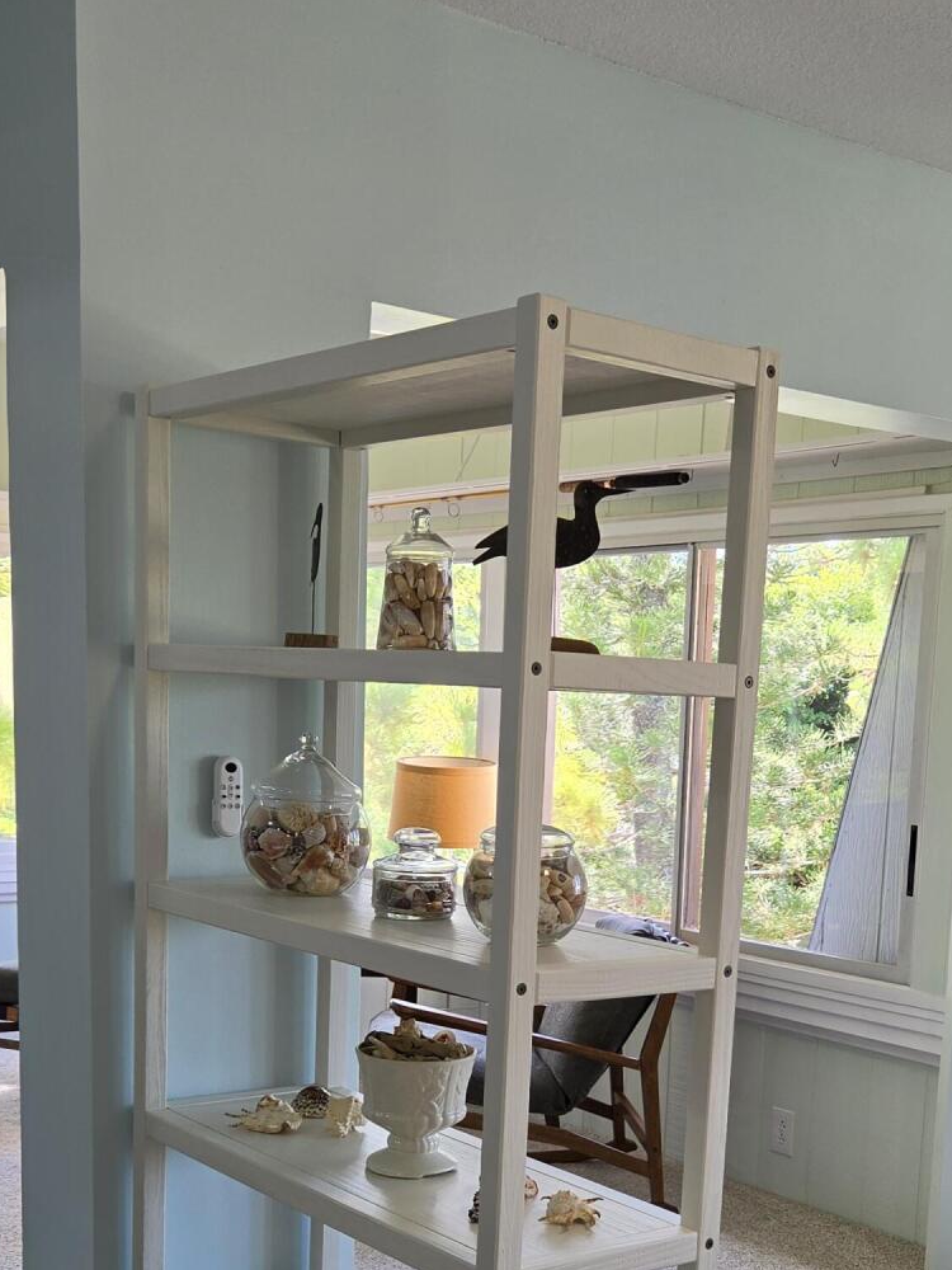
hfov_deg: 31.5
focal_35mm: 46
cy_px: 1021
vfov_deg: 39.6
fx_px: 1687
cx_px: 532
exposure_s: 1/120
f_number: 1.8
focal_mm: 5.4
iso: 64
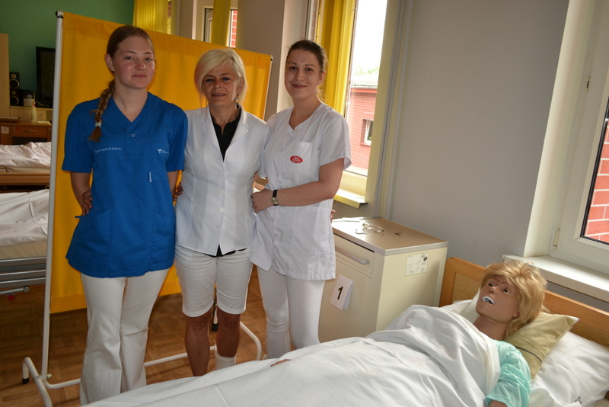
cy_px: 204
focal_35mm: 27
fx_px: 457
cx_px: 304
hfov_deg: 67.4
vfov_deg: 48.0
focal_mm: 18
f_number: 4
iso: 400
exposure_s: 1/80
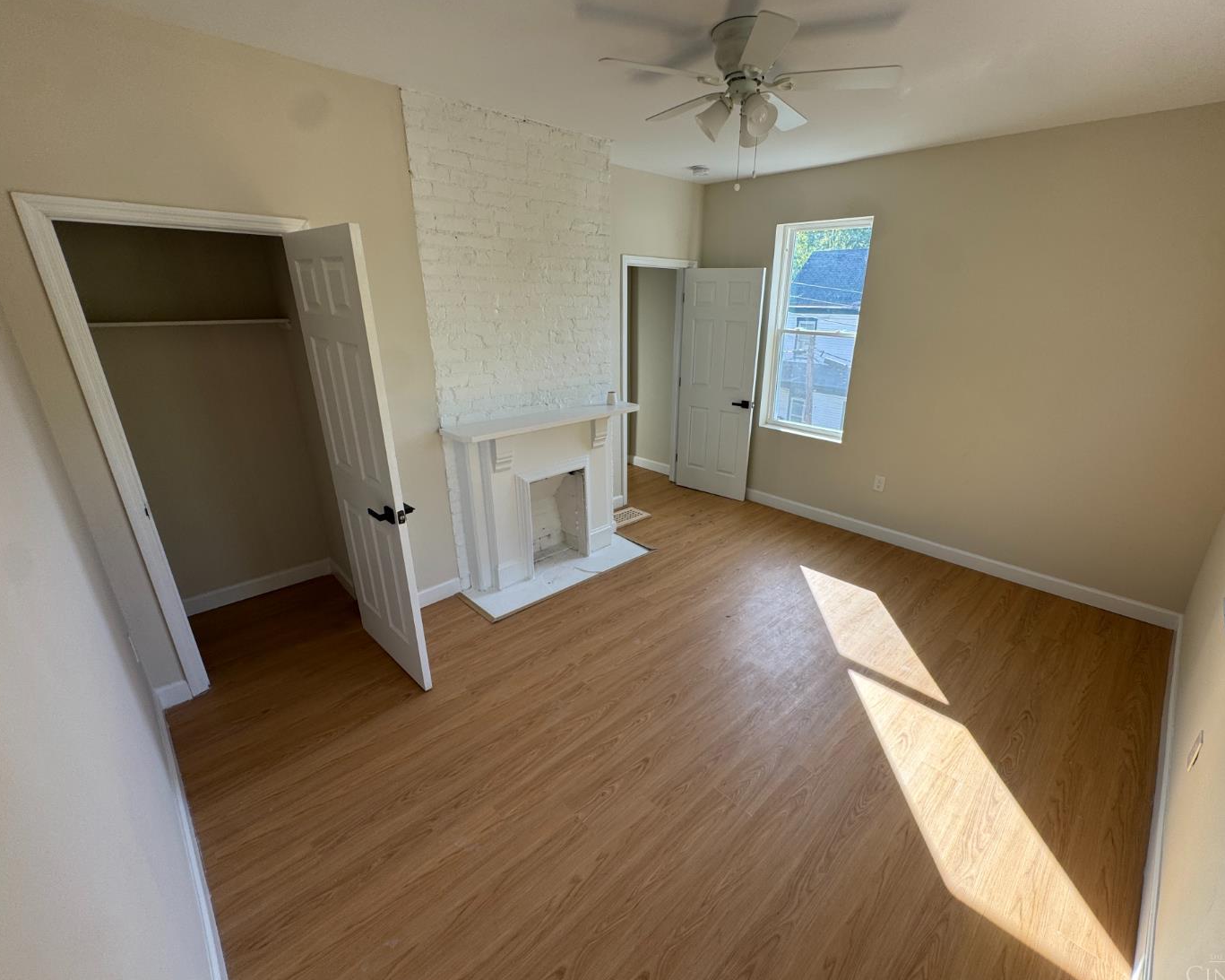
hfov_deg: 96.7
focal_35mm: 15
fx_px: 544
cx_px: 651
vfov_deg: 84.0
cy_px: 502
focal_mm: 2.22
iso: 40
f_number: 2.2
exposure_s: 1/103
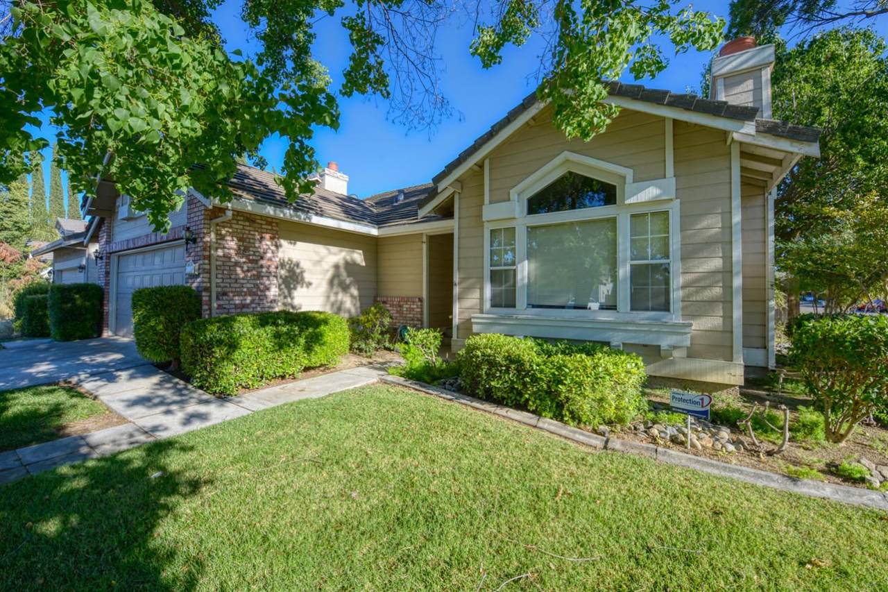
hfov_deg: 104.3
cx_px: 444
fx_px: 345
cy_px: 296
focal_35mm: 14
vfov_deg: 81.2
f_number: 10
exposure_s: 1/320
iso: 400
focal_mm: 14
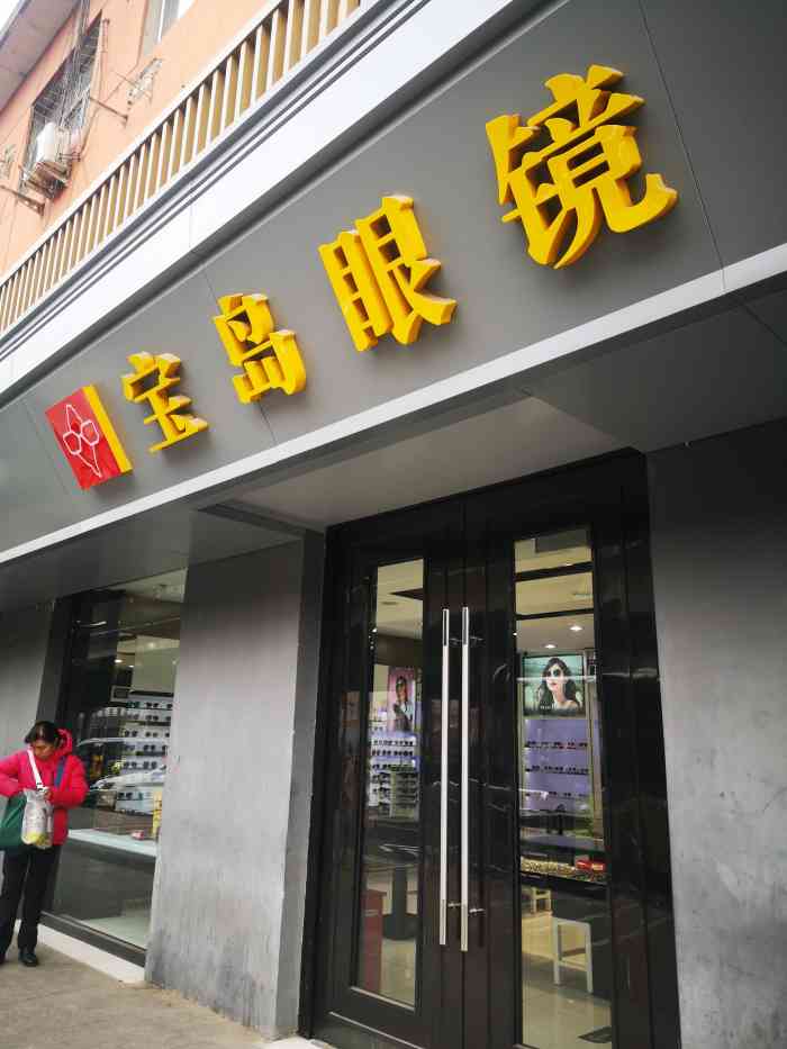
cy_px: 524
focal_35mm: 27
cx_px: 394
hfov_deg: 51.4
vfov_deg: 65.3
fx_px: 818
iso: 50
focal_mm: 3.95
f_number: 1.8
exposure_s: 1/130
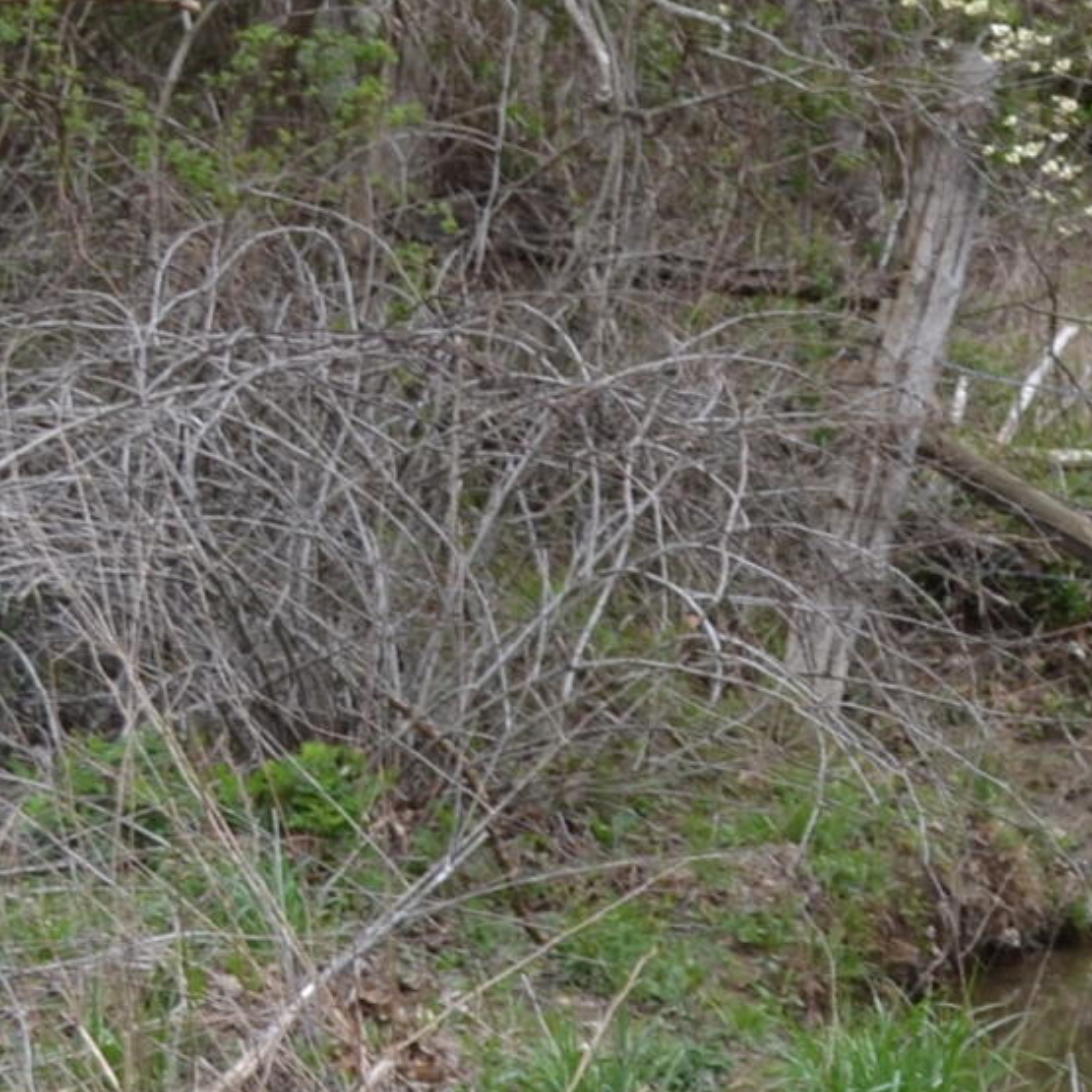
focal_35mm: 193
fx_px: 6888
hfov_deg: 8.3
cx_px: 2698
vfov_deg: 9.1
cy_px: 376
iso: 100
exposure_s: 1/160
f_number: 6.3
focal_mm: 28
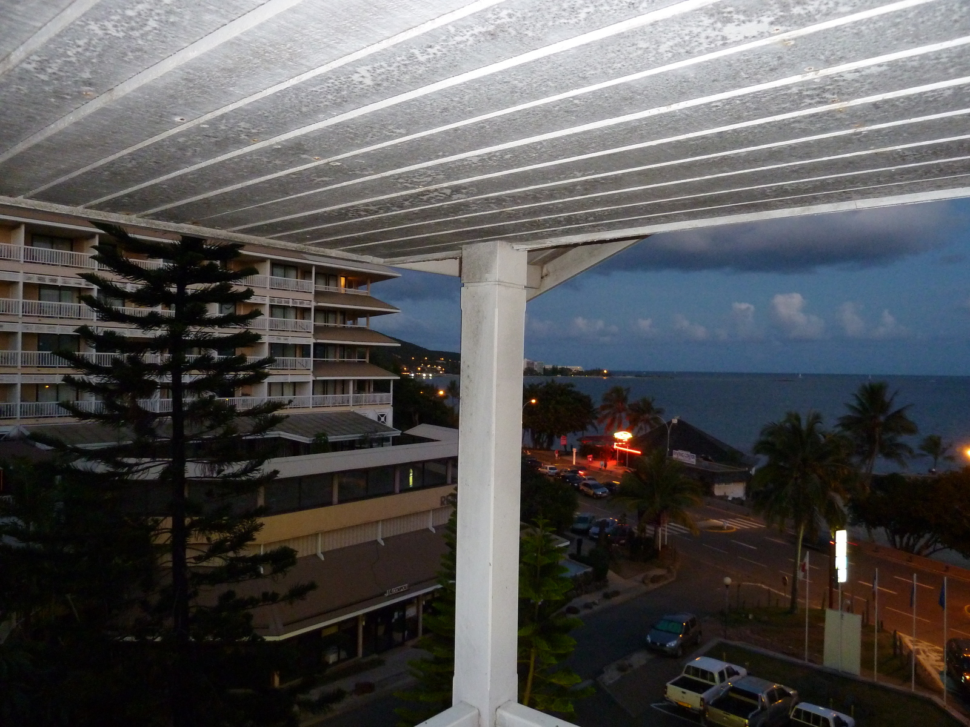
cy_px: 364
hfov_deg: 69.4
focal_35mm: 25
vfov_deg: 54.9
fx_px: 701
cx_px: 485
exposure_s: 1/8
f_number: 3.3
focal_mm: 4.1
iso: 400
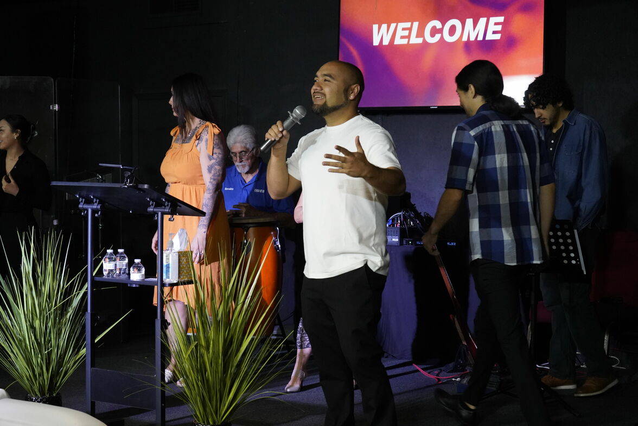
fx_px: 1240
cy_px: 213
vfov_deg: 19.5
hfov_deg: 28.8
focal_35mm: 70
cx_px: 319
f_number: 5.6
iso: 8000
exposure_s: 1/160
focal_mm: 70
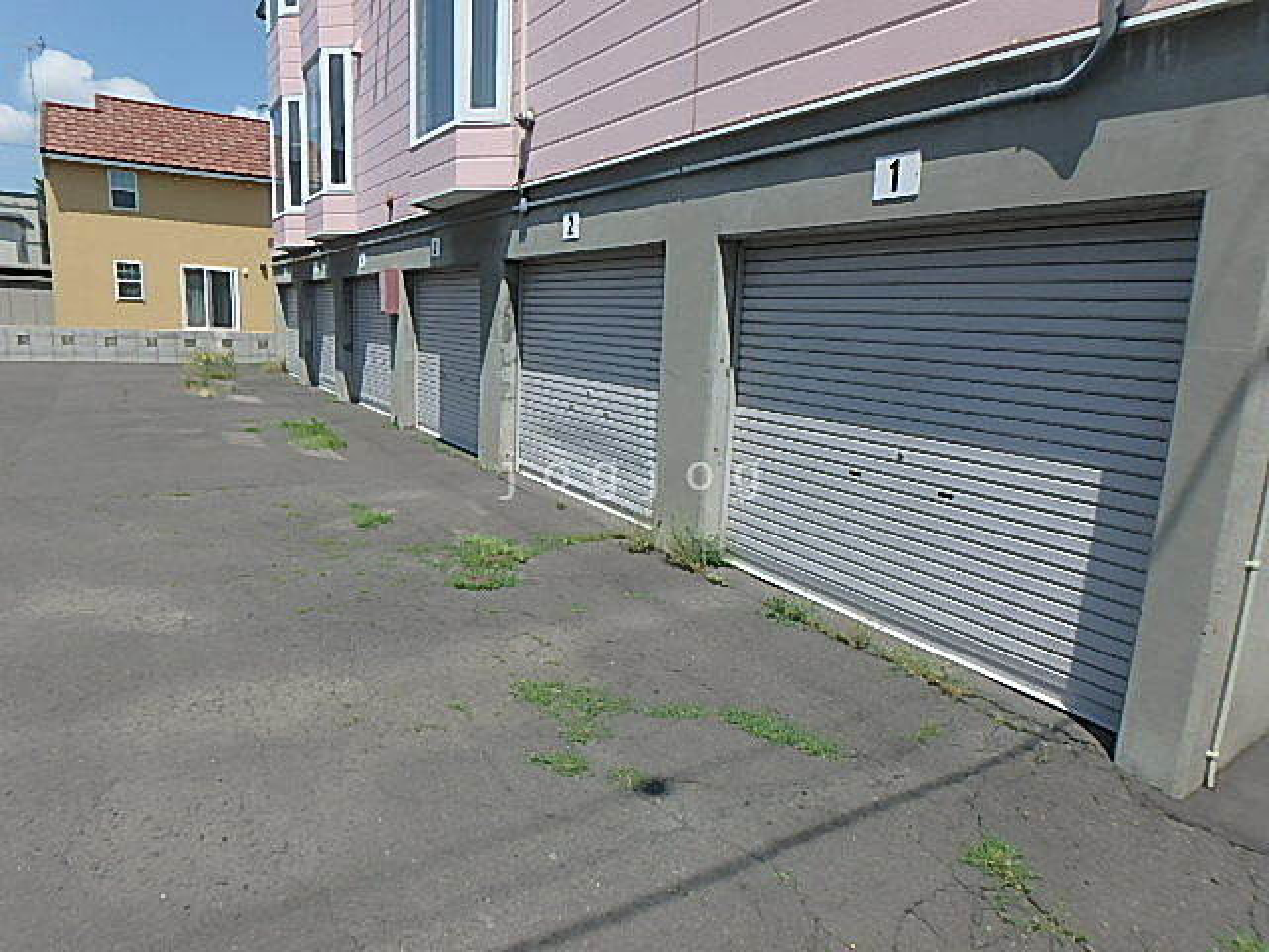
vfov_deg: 63.4
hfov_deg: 79.0
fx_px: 770
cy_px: 476
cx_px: 634
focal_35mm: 21
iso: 125
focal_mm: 3.7
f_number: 6
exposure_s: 1/500
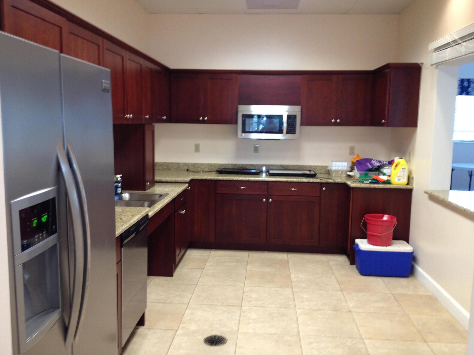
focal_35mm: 35
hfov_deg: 52.6
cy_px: 178
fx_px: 479
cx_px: 237
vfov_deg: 40.7
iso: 80
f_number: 2.4
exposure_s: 1/20
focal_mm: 4.28
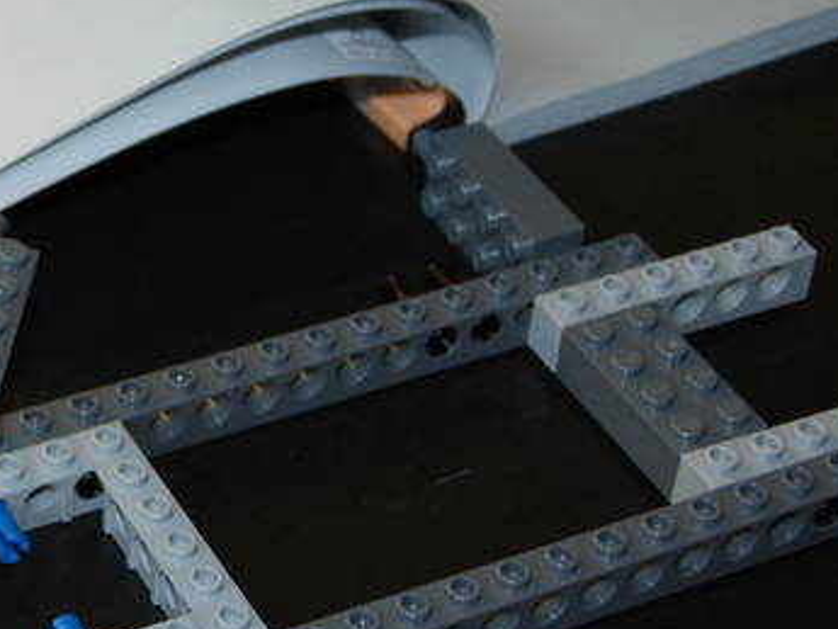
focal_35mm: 113
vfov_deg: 13.1
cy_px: 304
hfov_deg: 16.7
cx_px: -172
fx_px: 2737
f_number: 5.6
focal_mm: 30
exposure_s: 1/80
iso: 320
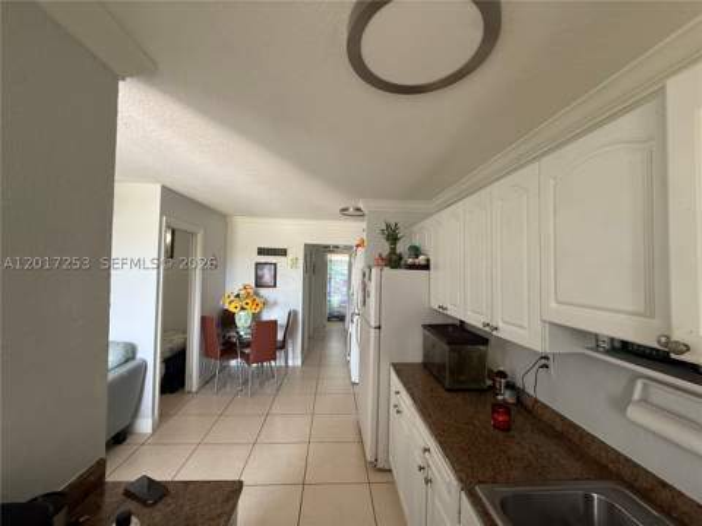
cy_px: 263
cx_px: 351
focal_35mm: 14
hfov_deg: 102.1
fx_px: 284
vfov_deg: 85.7
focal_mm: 2.22
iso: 250
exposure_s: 1/99
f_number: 2.2
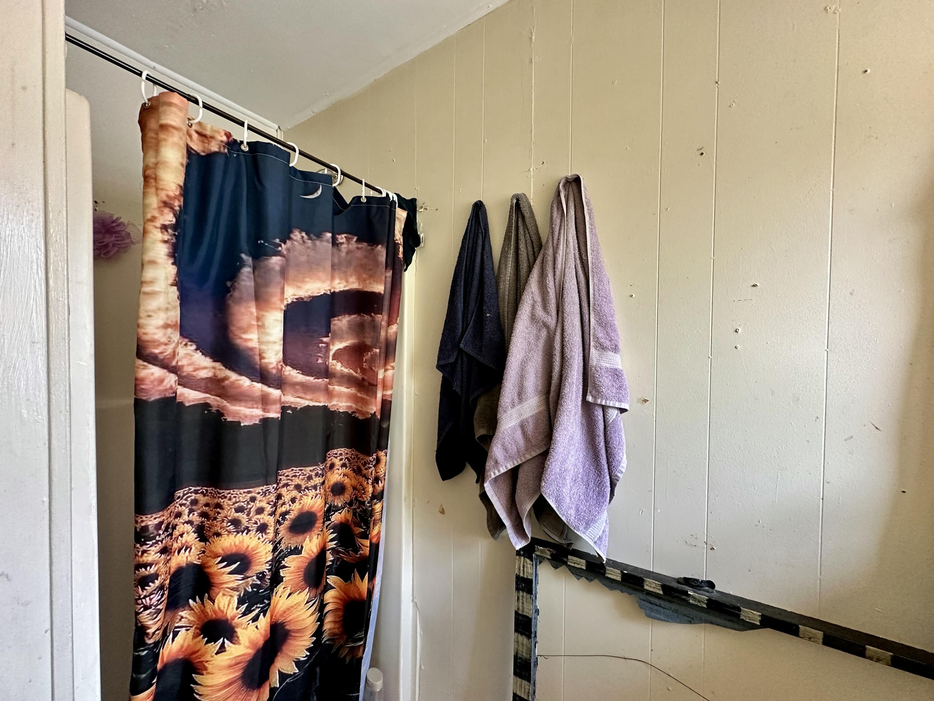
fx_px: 378
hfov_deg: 102.1
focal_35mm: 14
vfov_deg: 85.7
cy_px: 350
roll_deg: -0.2
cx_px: 467
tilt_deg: -1.0
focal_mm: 2.22
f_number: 2.2
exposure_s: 1/120
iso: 320
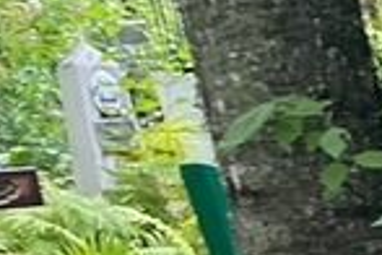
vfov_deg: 6.5
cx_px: 1182
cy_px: 809
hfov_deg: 8.8
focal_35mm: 188
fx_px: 1995
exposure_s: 1/102
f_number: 1.8
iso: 125
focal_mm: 4.25
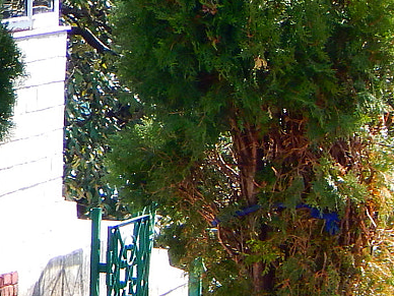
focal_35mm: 384
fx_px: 4371
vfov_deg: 3.8
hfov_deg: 5.1
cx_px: -368
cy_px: -193
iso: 125
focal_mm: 16.6
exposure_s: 1/200
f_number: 4.4
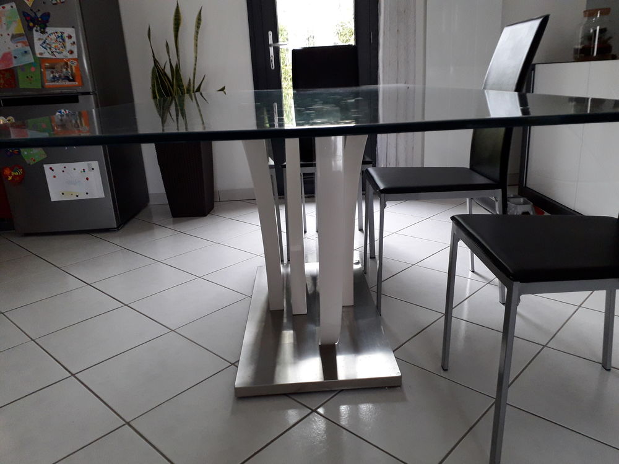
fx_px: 483
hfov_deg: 65.3
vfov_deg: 51.4
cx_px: 310
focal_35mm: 27
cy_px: 232
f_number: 1.9
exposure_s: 1/50
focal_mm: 3.6
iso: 160
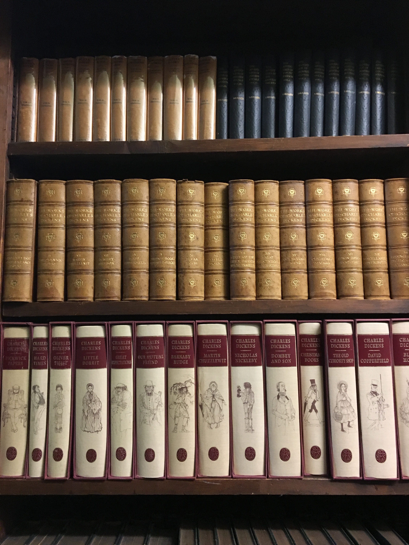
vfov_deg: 61.7
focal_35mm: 29
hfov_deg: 48.2
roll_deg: +0.9
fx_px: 457
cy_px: 272
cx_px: 204
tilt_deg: +7.1
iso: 200
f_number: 2.2
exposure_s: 1/17
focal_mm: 4.15
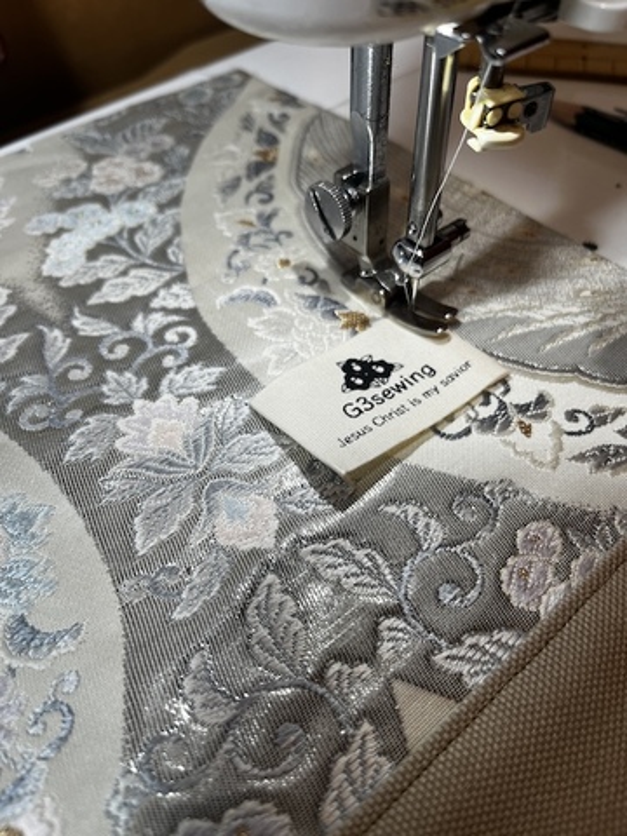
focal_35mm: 26
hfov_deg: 53.1
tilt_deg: -51.8
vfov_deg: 67.3
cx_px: 314
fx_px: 628
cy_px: 418
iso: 32
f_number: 1.6
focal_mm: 5.1
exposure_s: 1/120
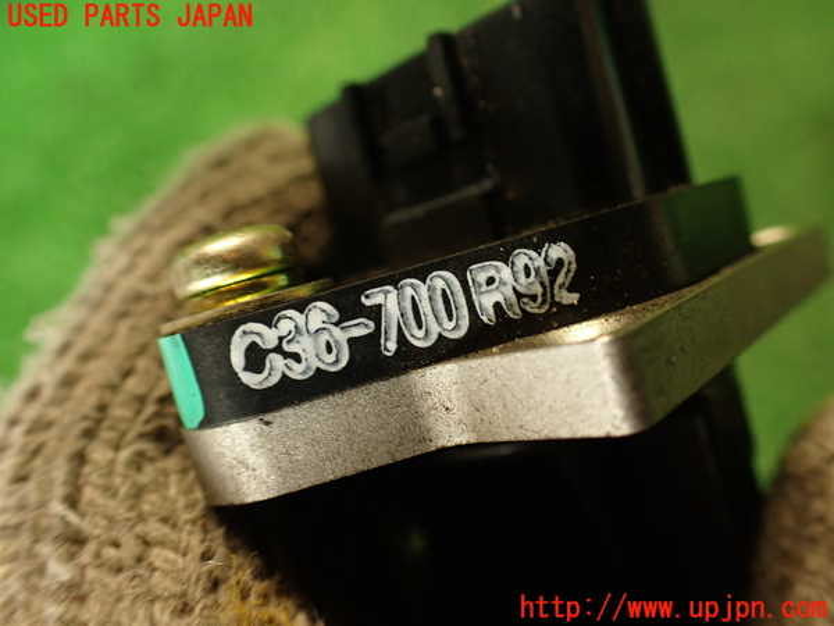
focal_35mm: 30
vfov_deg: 46.8
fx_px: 723
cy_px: 313
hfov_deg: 60.0
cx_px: 417
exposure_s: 1/30
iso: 250
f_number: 2.3
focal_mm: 5.4
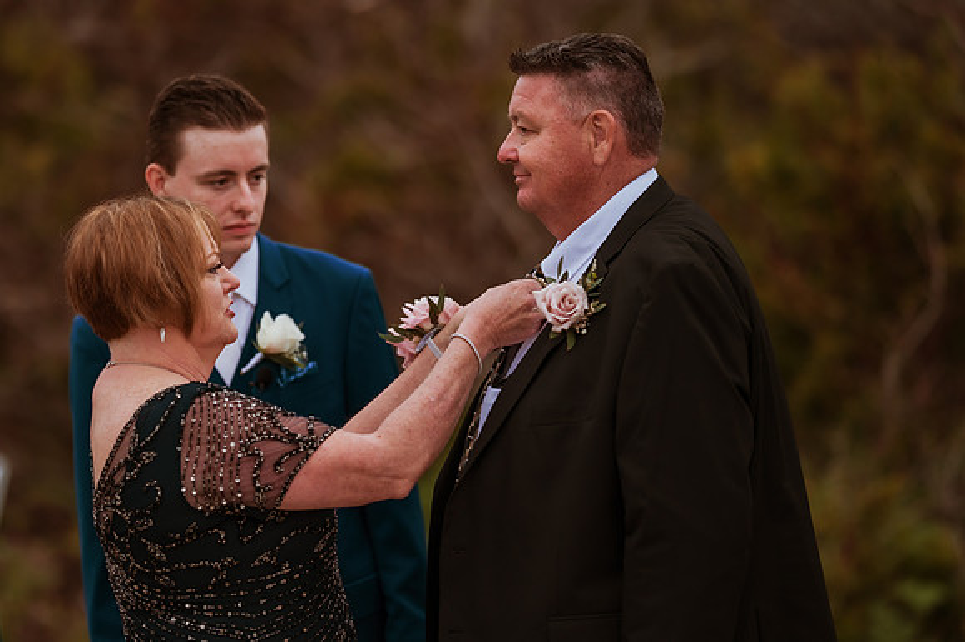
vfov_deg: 8.4
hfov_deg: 12.6
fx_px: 4379
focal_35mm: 163
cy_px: 294
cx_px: 387
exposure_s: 1/2500
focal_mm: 135
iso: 500
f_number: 1.8
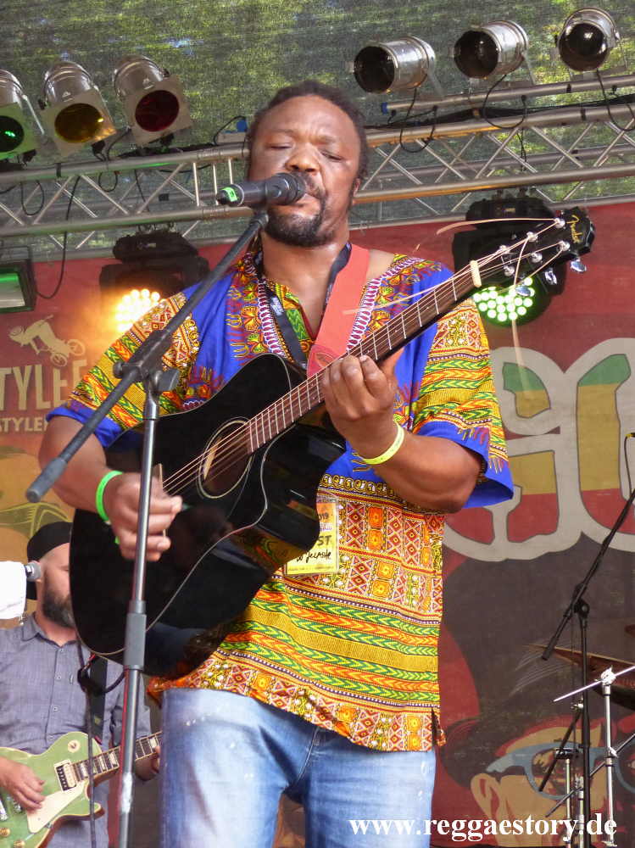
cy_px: 424
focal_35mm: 75
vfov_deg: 26.0
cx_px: 318
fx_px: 1836
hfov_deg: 19.6
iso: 400
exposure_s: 1/160
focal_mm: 13.5
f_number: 2.8
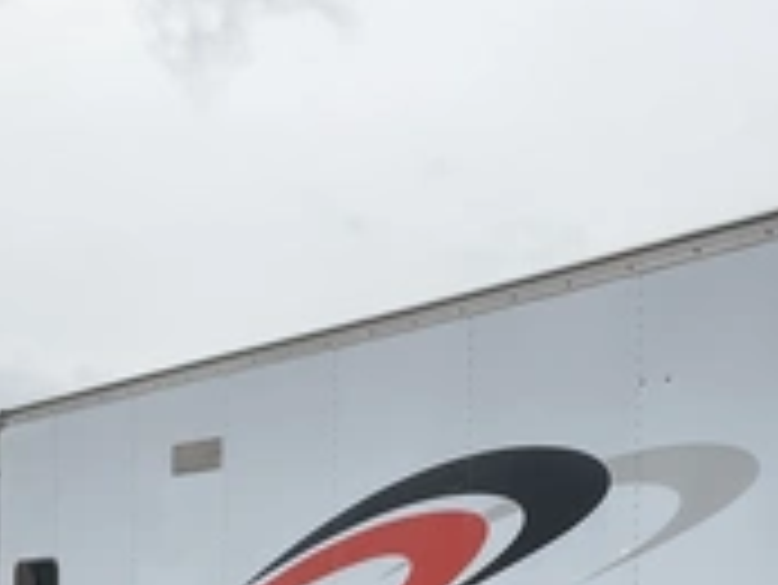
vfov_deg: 21.0
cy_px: 630
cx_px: 499
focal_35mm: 67
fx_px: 1507
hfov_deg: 28.8
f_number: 1.8
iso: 25
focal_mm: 3
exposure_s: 1/2667
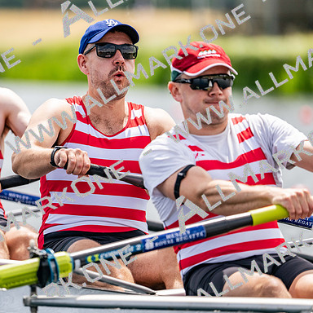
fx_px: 5248
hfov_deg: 3.4
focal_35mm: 513
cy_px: 157
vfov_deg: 3.4
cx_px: 106
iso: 360
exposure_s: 1/2500
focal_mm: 400
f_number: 4.5
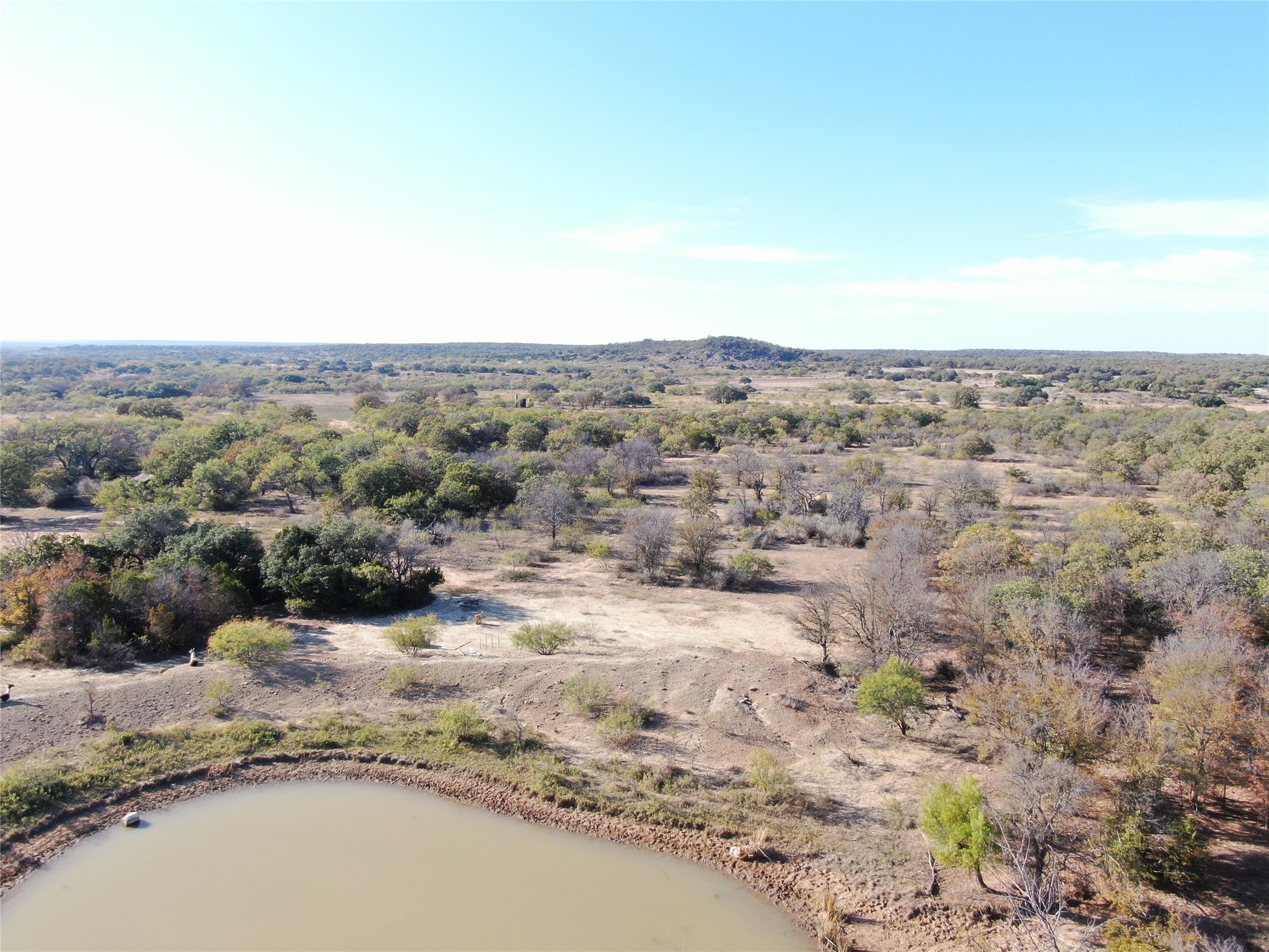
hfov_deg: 71.6
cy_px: 476
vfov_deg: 56.8
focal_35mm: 24
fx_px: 880
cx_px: 634
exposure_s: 1/500
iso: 110
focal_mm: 4.39
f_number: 2.8
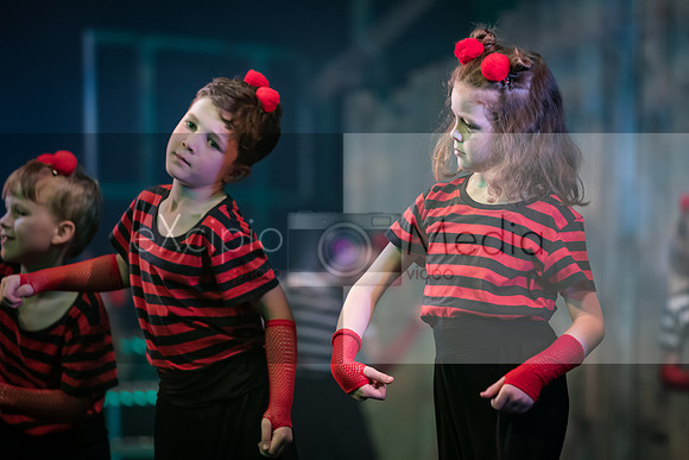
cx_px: 384
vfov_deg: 6.2
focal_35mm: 223
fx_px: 4273
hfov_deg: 9.2
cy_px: 230
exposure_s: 1/250
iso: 2500
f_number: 2.8
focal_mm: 200
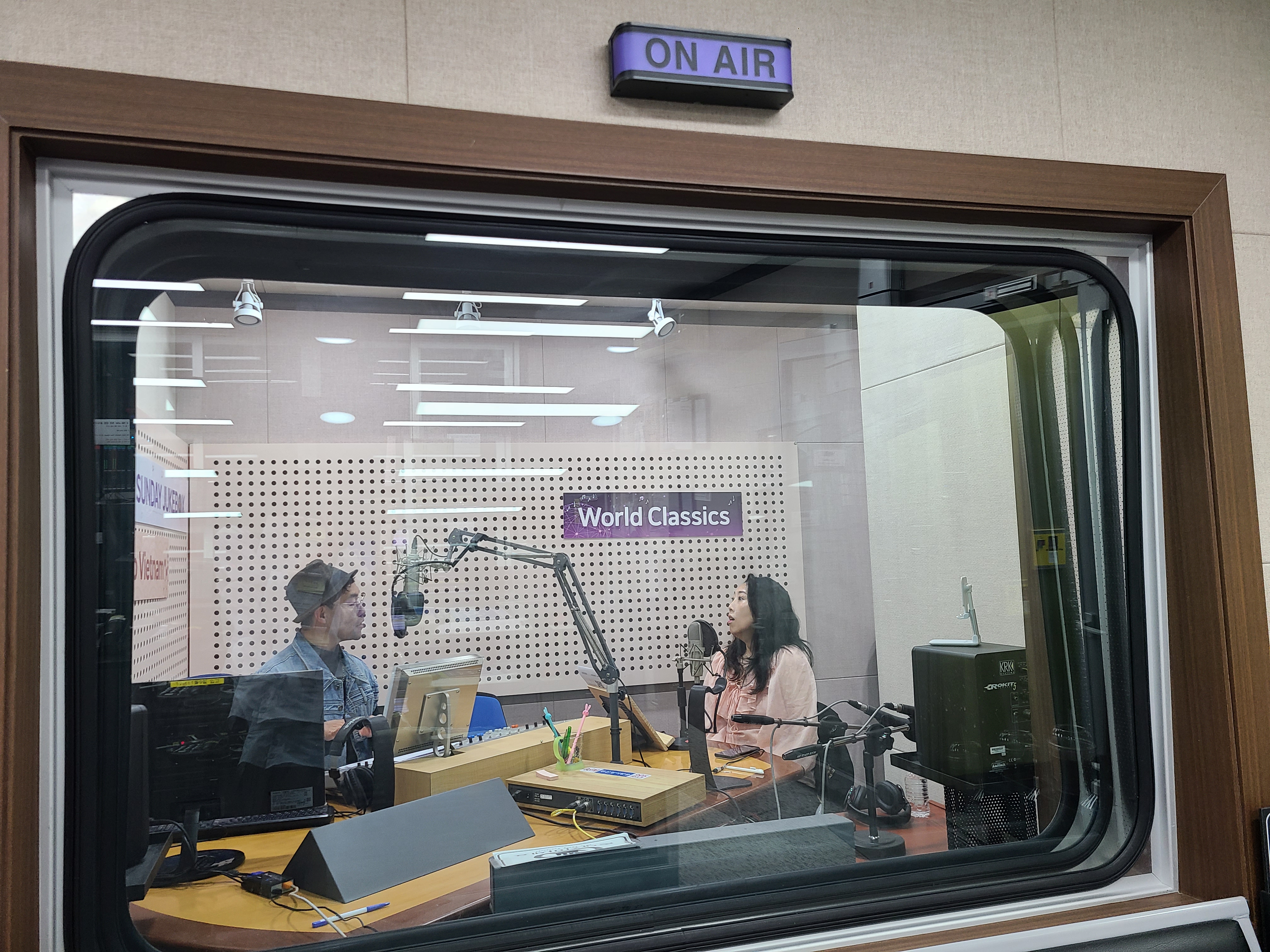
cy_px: 476
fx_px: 954
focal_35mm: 26
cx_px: 635
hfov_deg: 67.3
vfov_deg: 53.1
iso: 125
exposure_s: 1/60
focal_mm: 5.4
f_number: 1.8
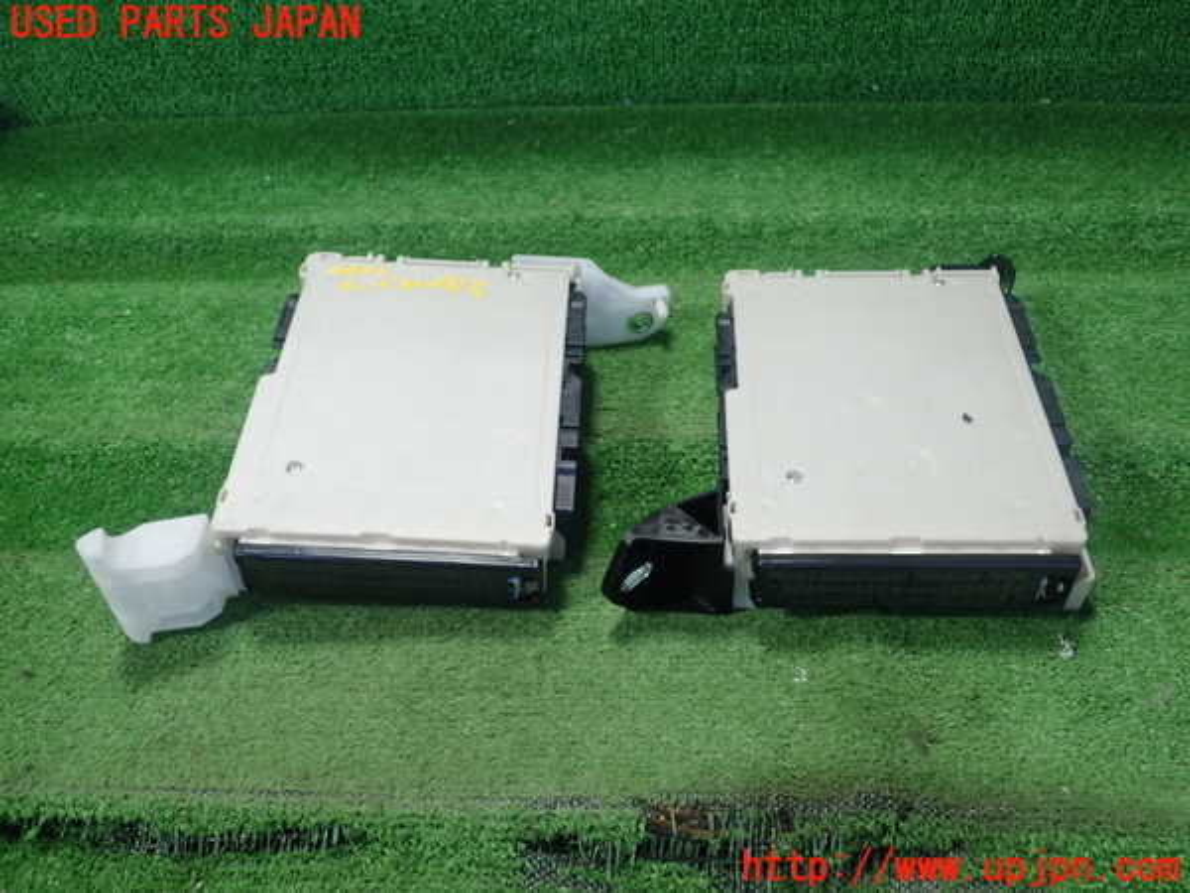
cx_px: 595
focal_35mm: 30
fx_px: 1031
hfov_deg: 60.0
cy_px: 446
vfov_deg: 46.8
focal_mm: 5.5
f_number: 2.3
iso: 250
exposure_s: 1/125
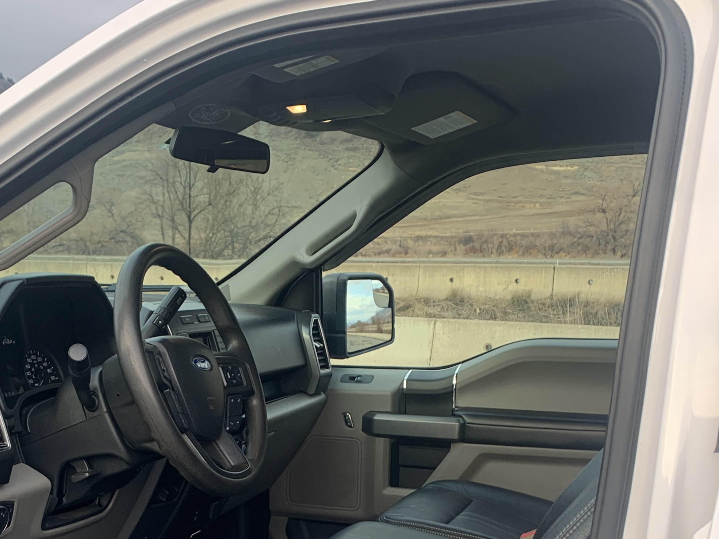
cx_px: 232
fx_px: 1101
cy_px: 506
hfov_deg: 35.8
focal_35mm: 53
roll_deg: +0.2
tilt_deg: -15.9
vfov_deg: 26.4
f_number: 1.8
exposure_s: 1/121
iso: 25
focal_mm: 4.25
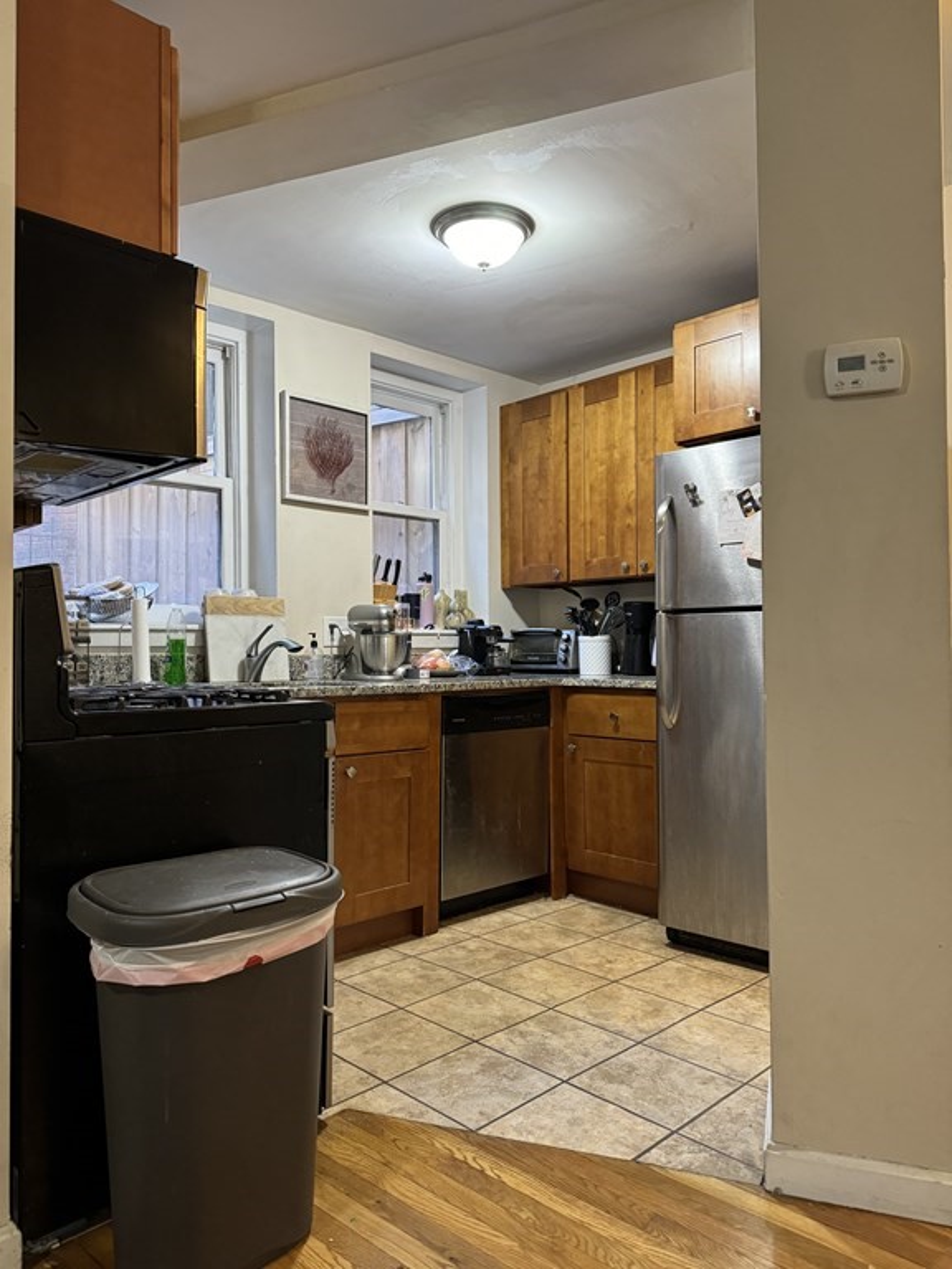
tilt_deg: +0.6
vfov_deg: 71.6
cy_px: 634
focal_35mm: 24
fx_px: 880
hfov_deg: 56.8
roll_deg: +0.4
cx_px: 476
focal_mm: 6.86
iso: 400
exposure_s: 1/60
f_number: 1.78
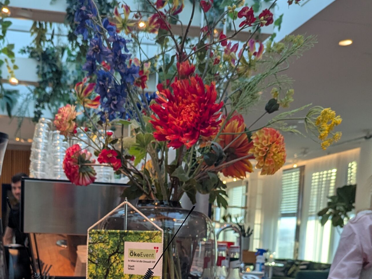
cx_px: 121
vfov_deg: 28.1
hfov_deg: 39.2
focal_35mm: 48
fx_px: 516
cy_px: 290
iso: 63
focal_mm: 6.81
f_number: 1.85
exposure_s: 1/100
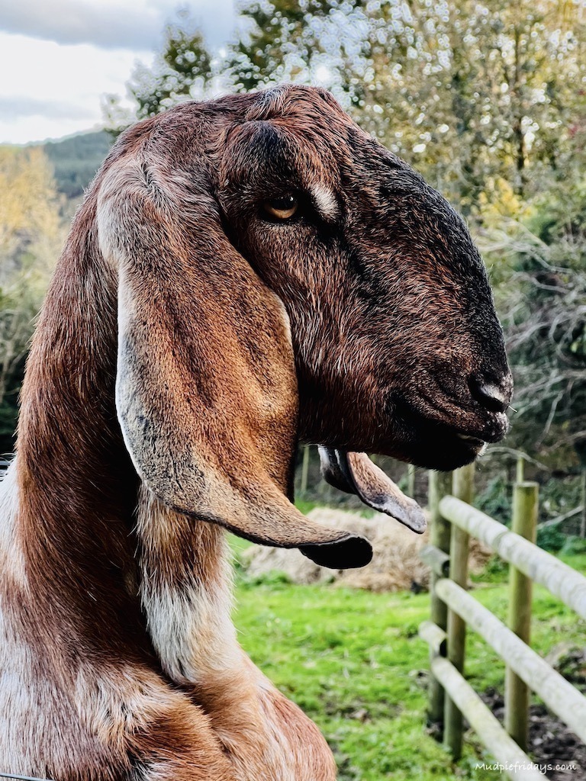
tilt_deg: -4.8
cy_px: 390
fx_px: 1738
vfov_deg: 25.3
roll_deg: +0.7
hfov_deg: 19.1
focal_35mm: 77
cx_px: 293
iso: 125
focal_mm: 9
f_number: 2.8
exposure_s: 1/99
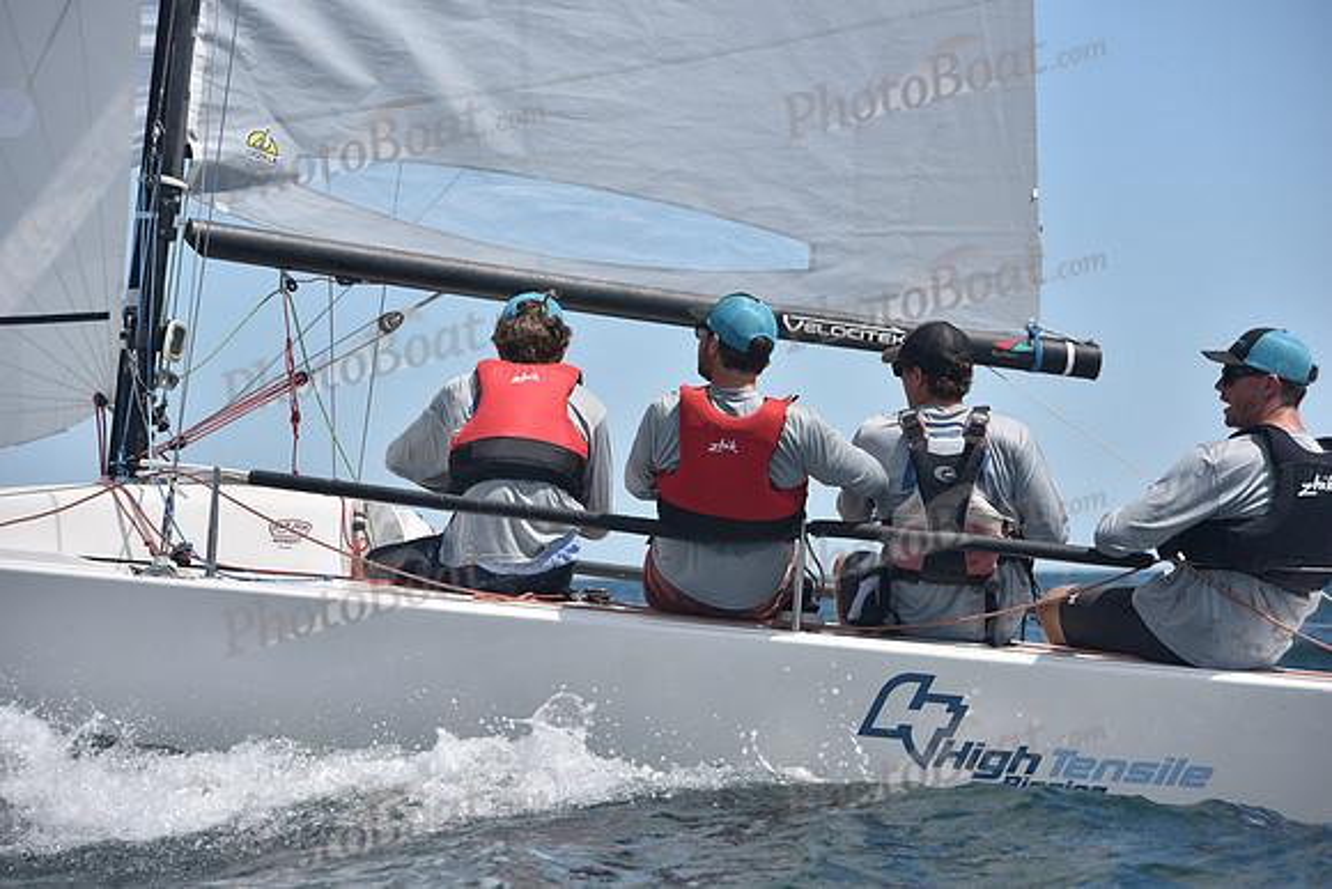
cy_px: 444
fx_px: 6291
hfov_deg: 12.1
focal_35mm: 170
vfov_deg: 8.1
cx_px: 666
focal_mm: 170
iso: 320
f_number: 7.1
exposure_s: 1/800
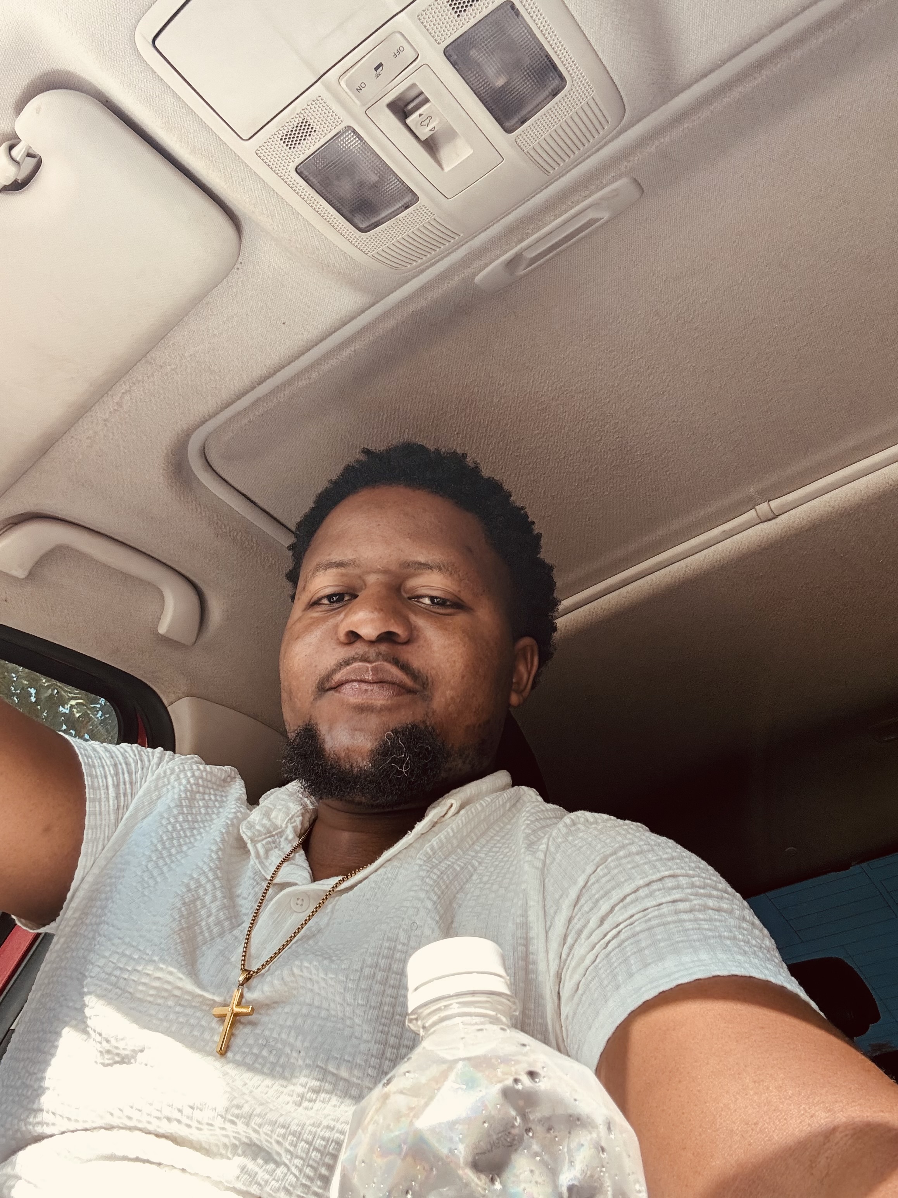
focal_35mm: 30
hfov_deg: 46.8
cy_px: 599
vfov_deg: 60.0
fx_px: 1038
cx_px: 449
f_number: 1.9
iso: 64
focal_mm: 2.69
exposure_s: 1/121
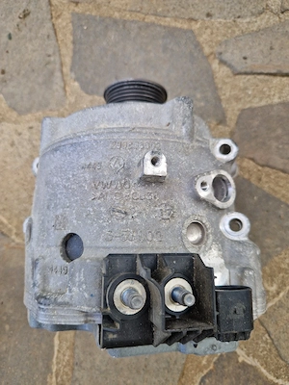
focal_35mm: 23
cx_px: 144
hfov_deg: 58.9
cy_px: 192
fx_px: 256
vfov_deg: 73.9
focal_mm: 5.4
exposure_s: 1/196
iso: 50
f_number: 1.8
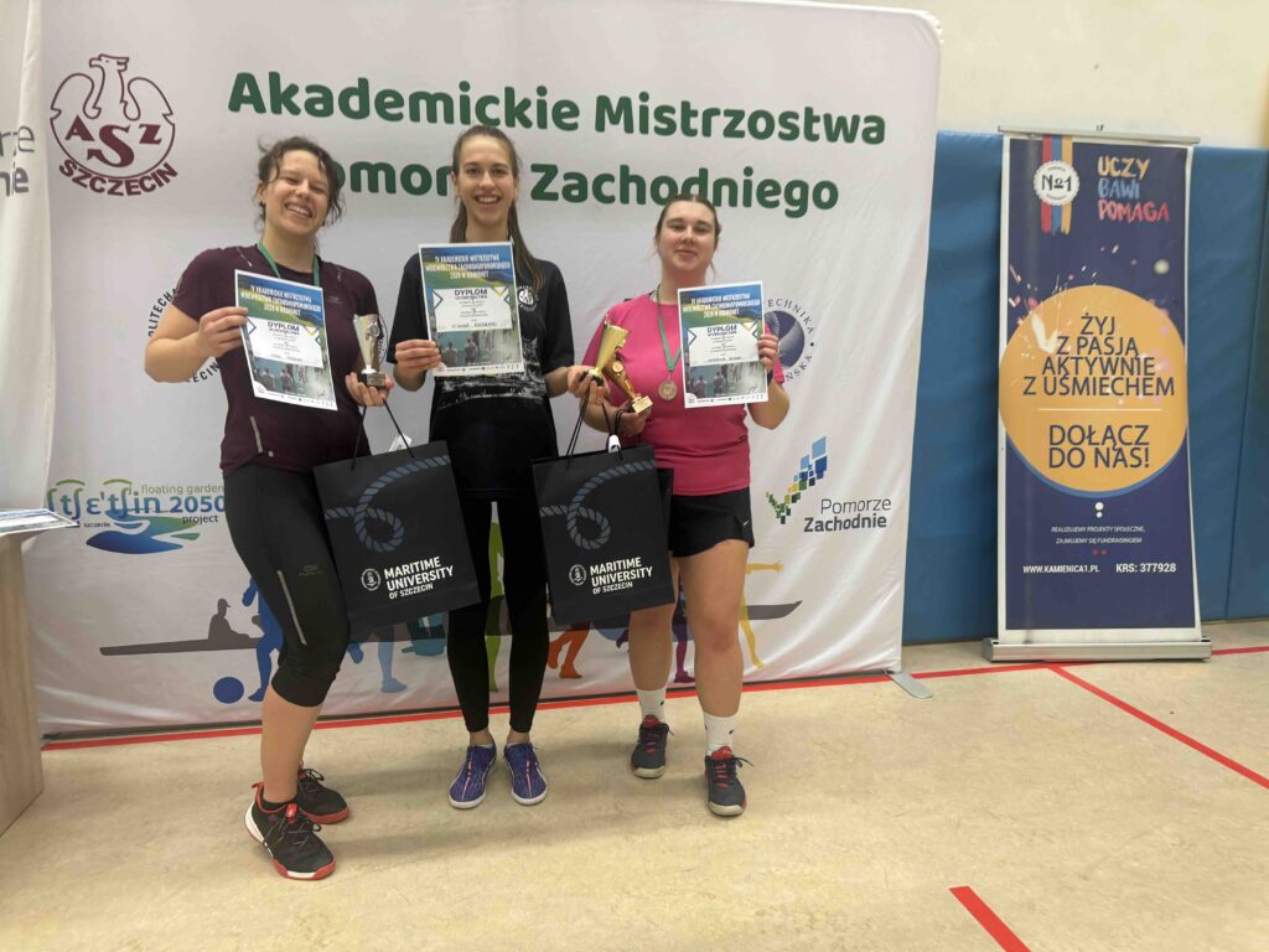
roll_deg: -1.0
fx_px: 880
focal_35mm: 24
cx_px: 634
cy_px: 476
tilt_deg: +0.5
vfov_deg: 56.8
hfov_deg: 71.6
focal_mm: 6.76
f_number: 1.78
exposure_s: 1/50
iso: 125
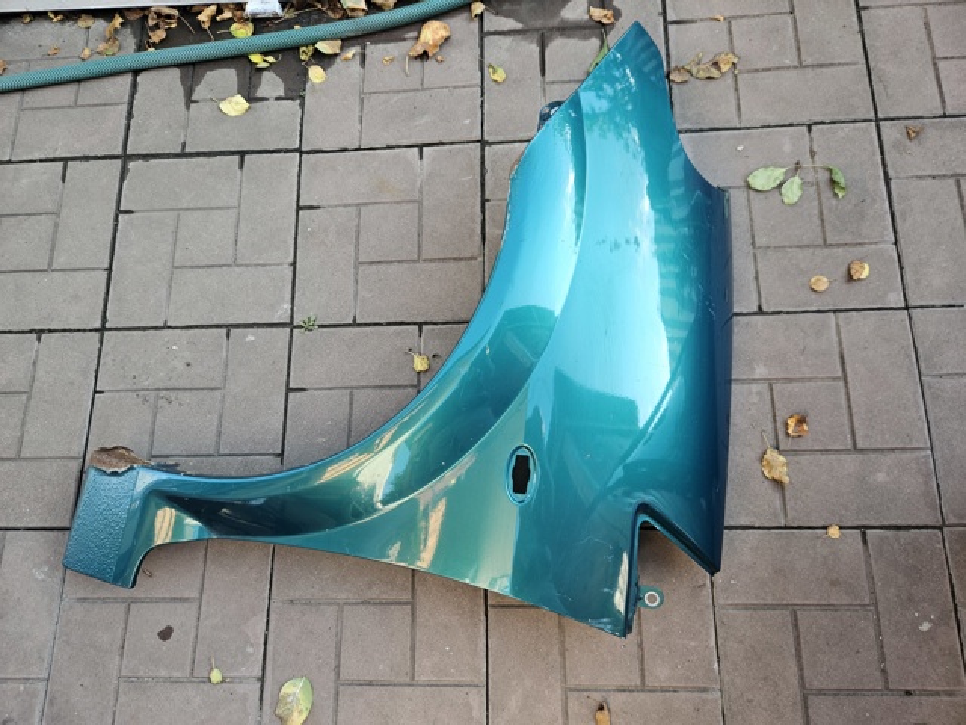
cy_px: 362
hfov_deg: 73.9
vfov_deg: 58.9
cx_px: 483
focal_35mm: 23
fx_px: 642
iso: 64
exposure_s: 1/190
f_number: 1.8
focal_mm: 5.4
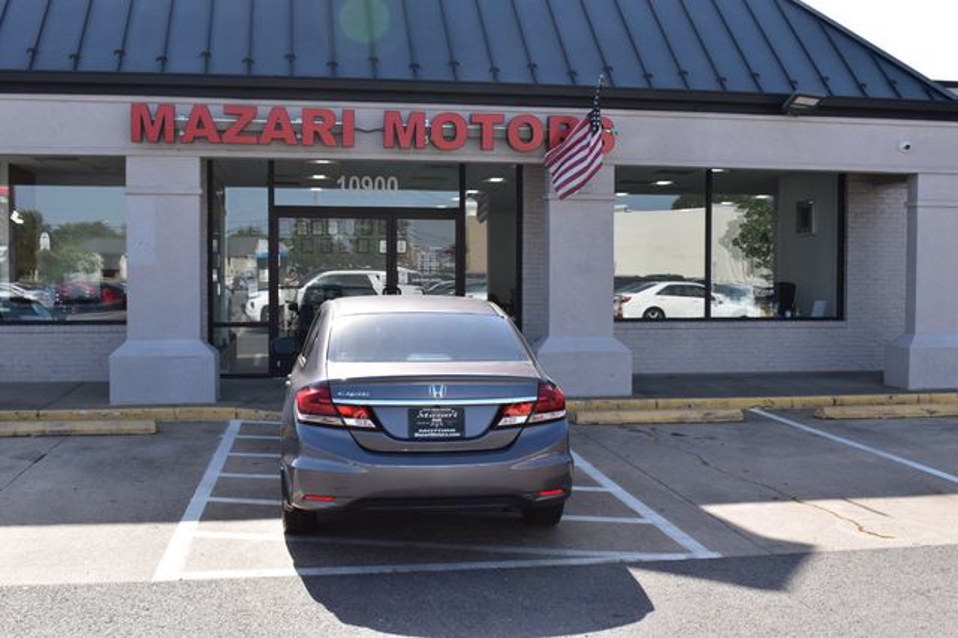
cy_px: 319
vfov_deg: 34.2
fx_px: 1037
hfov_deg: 49.6
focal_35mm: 39
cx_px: 479
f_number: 10
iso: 400
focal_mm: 26
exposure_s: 1/320
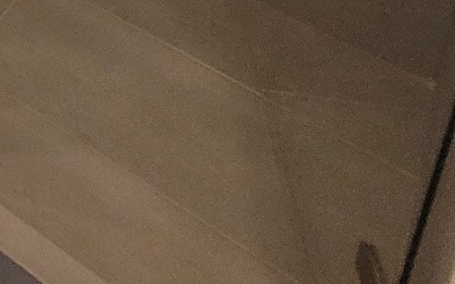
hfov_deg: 19.7
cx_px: -417
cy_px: -504
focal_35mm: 67
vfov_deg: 12.2
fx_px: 831
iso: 250
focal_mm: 1.74
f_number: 2.2
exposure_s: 1/60
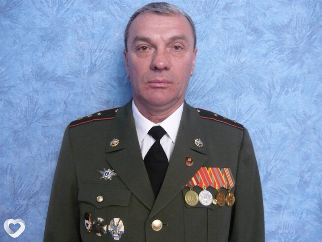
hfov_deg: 55.4
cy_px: 121
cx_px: 161
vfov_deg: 42.9
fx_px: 307
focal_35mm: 33
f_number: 2.8
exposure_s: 1/13
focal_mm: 5.5
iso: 400
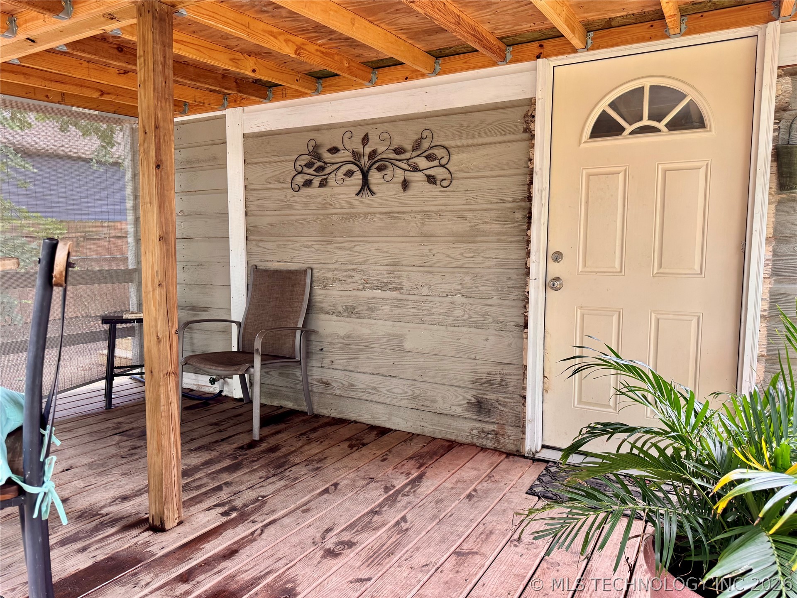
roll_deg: -1.5
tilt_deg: -6.6
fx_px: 553
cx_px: 398
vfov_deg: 56.8
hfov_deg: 71.6
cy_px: 299
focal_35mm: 24
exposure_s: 1/121
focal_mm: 6.76
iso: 160
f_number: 1.78
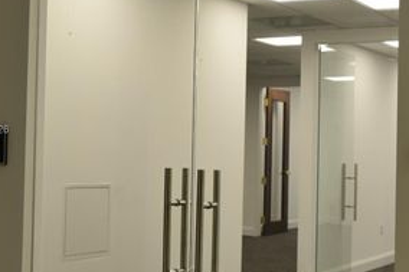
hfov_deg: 27.3
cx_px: 229
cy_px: 130
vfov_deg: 18.4
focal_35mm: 74
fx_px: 840
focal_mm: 28
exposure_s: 1/160
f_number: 6.3
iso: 400
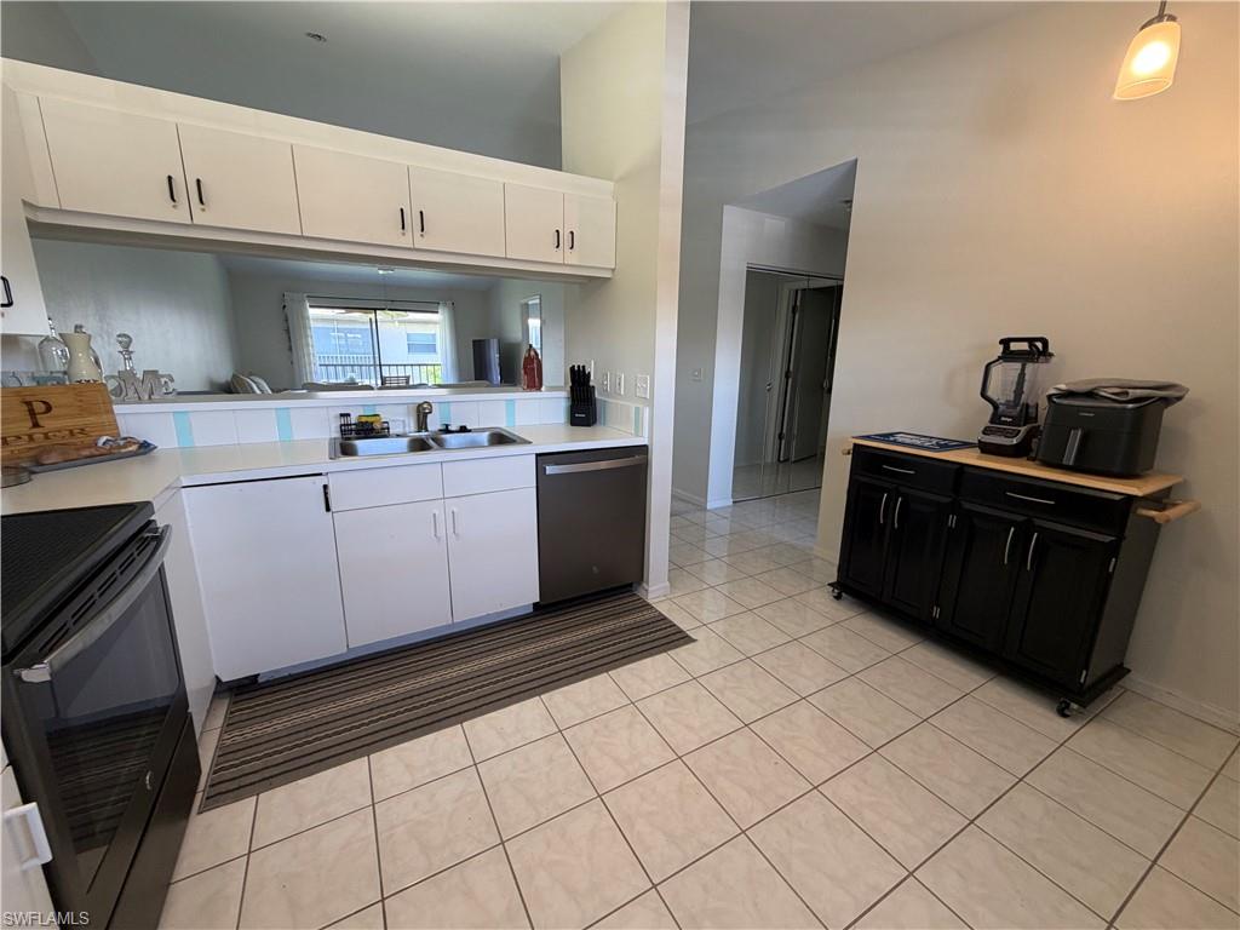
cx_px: 620
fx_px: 502
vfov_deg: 85.7
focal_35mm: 14
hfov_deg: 102.1
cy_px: 465
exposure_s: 1/60
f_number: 2.2
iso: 160
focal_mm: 2.22
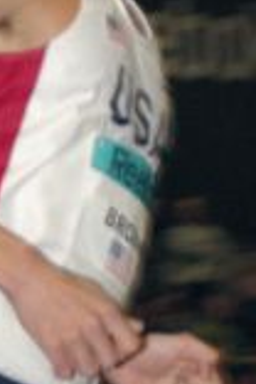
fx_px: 6581
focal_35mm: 617
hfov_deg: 2.2
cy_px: 522
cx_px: -226
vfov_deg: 3.3
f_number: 6.3
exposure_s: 1/125
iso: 800
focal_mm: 80
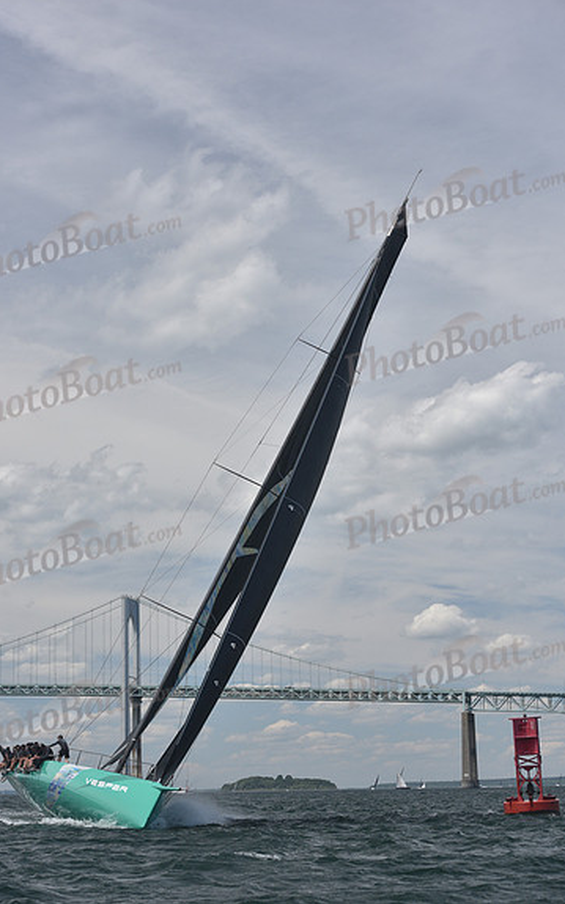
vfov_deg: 28.6
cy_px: 450
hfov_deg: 18.1
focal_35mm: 72
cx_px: 264
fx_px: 1775
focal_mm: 70
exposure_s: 1/800
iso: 320
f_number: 7.1
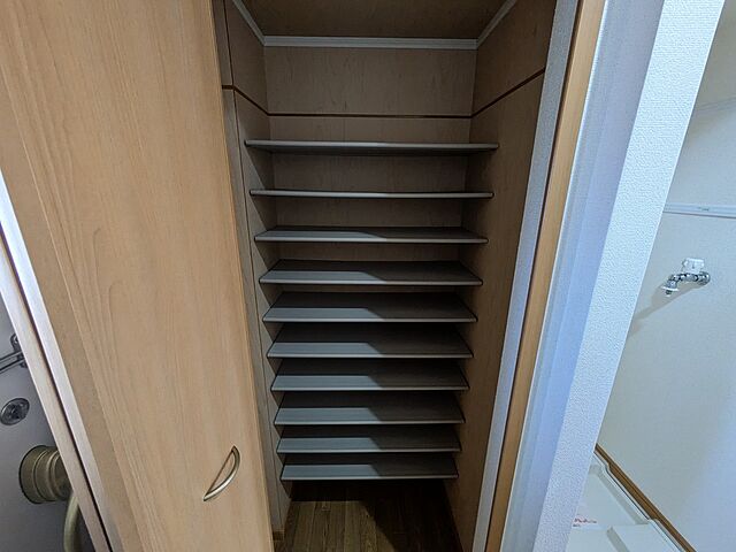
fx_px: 298
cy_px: 276
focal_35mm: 14
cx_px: 368
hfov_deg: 102.1
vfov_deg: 85.7
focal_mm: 1.83
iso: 550
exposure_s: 1/40
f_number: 2.2
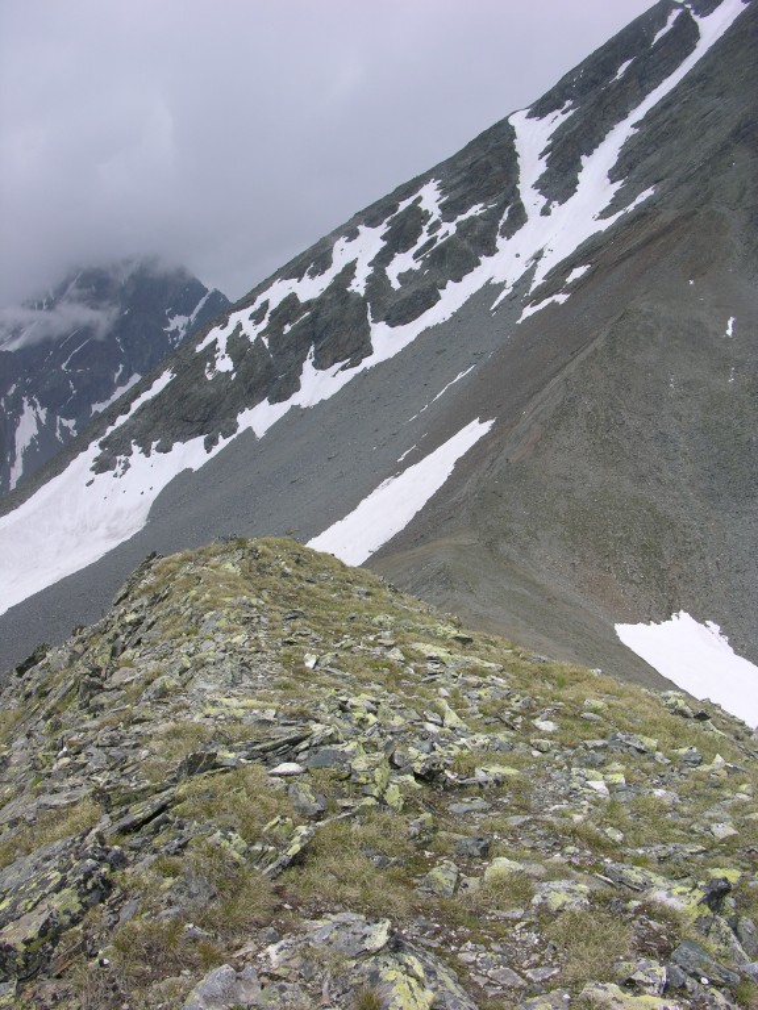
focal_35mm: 35
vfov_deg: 52.6
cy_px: 505
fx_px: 1022
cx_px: 379
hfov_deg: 40.7
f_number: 6.3
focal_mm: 8.9
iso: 50
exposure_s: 1/240
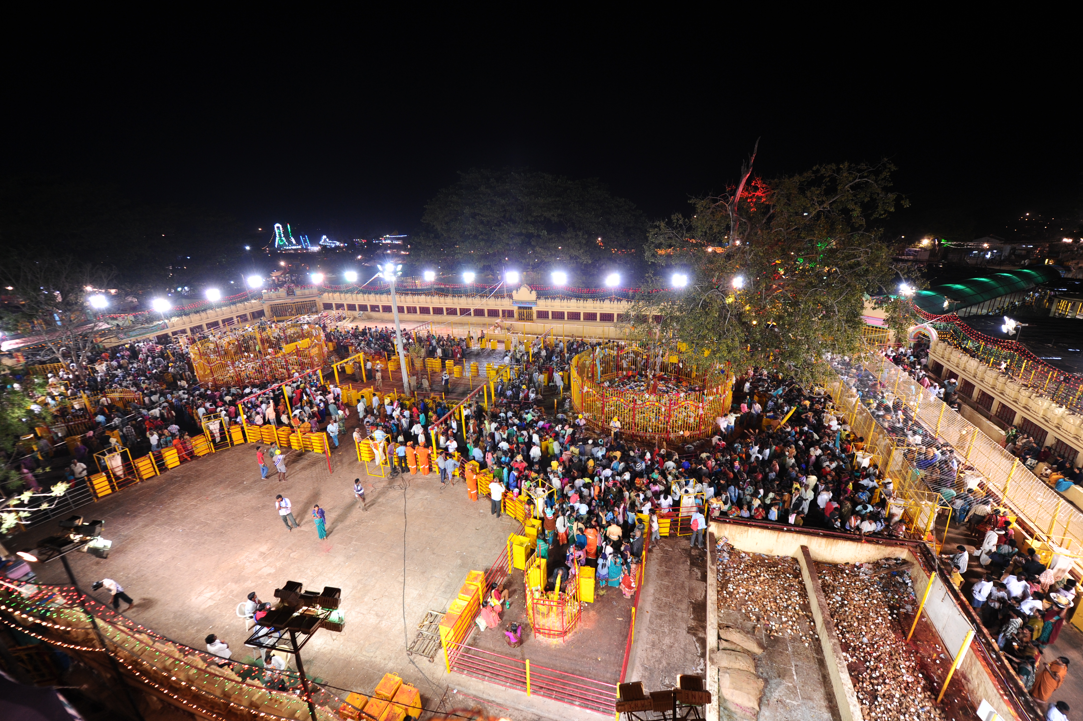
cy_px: 360
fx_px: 481
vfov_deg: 73.7
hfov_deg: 96.8
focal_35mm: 16
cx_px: 542
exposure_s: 1/80
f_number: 3.2
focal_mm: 16
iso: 800
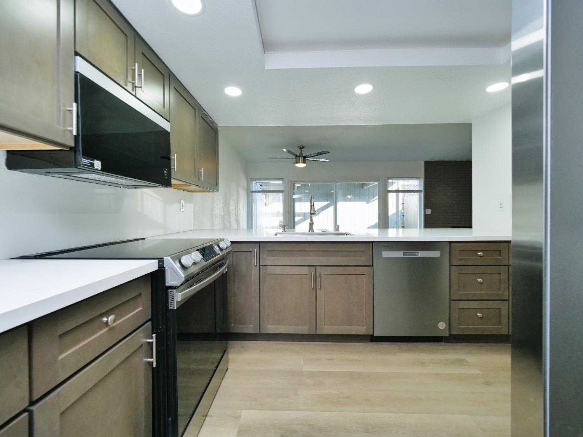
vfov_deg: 85.7
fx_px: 236
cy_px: 218
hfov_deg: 102.1
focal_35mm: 14
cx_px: 292
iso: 800
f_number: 4.5
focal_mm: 7
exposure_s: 1/160
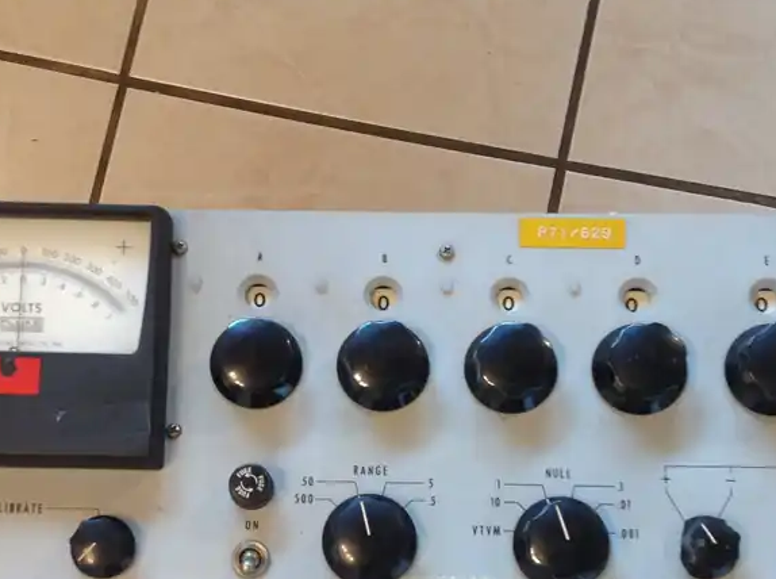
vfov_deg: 23.6
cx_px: 353
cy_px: 446
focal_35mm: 61
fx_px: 1365
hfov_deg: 31.7
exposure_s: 1/15
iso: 160
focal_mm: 4.28
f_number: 2.4
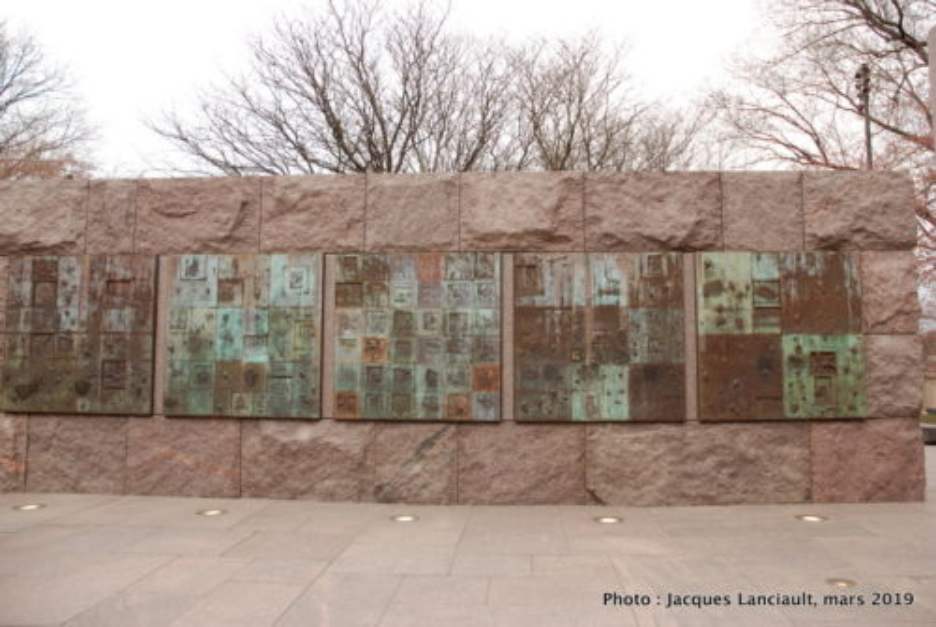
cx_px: 468
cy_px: 314
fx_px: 703
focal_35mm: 27
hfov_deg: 67.3
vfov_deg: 48.1
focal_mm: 18
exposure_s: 1/160
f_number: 6.3
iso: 100
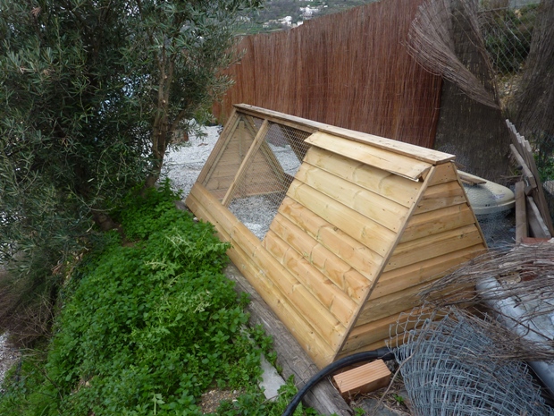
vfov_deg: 54.9
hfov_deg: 69.4
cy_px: 208
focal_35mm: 25
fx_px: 400
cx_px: 277
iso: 80
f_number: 4
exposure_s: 1/160
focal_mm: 4.1
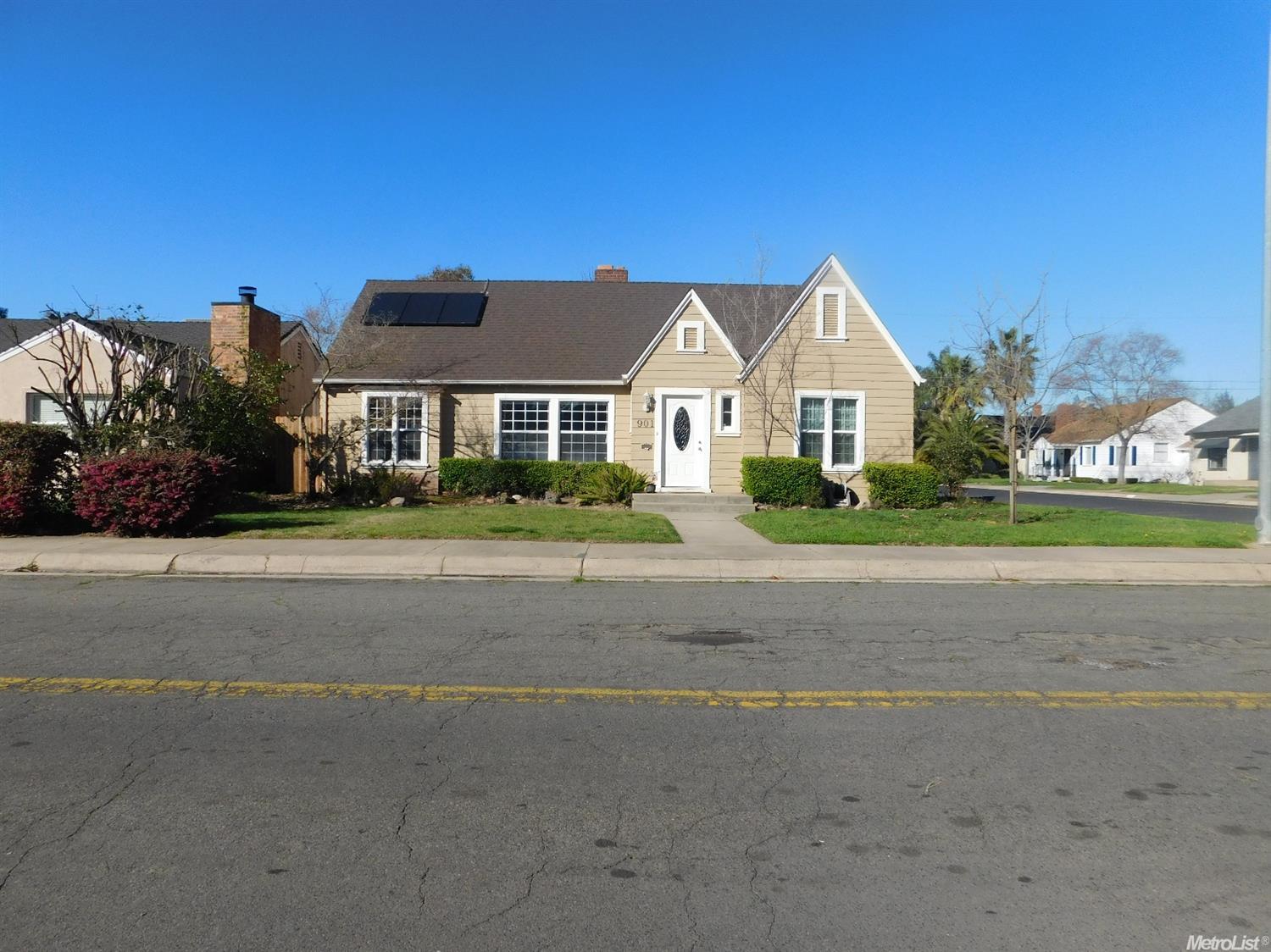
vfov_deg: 58.9
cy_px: 476
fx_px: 844
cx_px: 636
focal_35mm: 23
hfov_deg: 73.9
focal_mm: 4
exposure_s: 1/640
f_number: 6
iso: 125
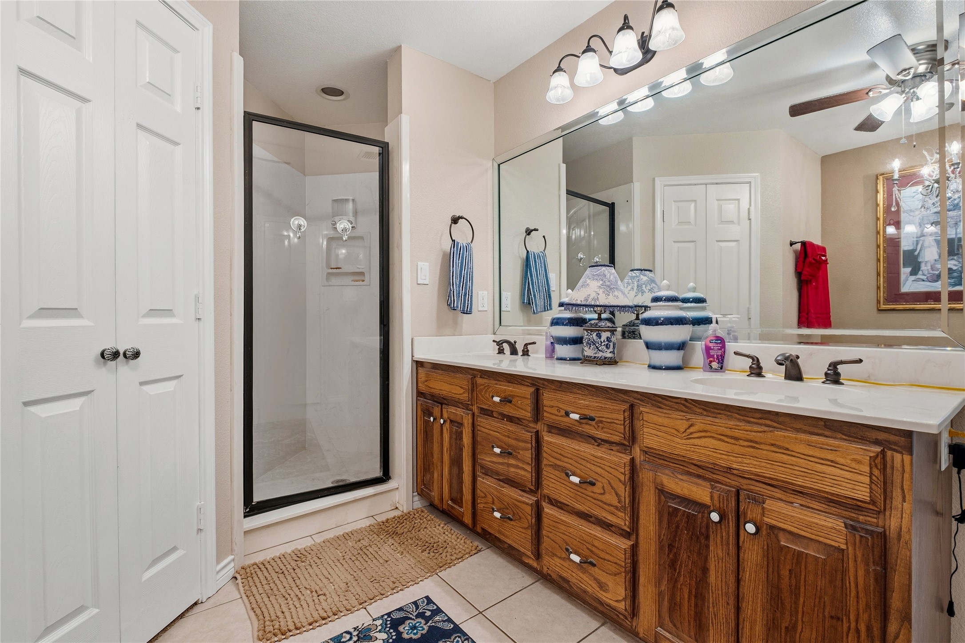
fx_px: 429
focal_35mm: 16
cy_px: 322
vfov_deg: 73.7
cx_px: 482
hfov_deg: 96.7
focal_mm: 10.5
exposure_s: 1/1.25
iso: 320
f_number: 6.4
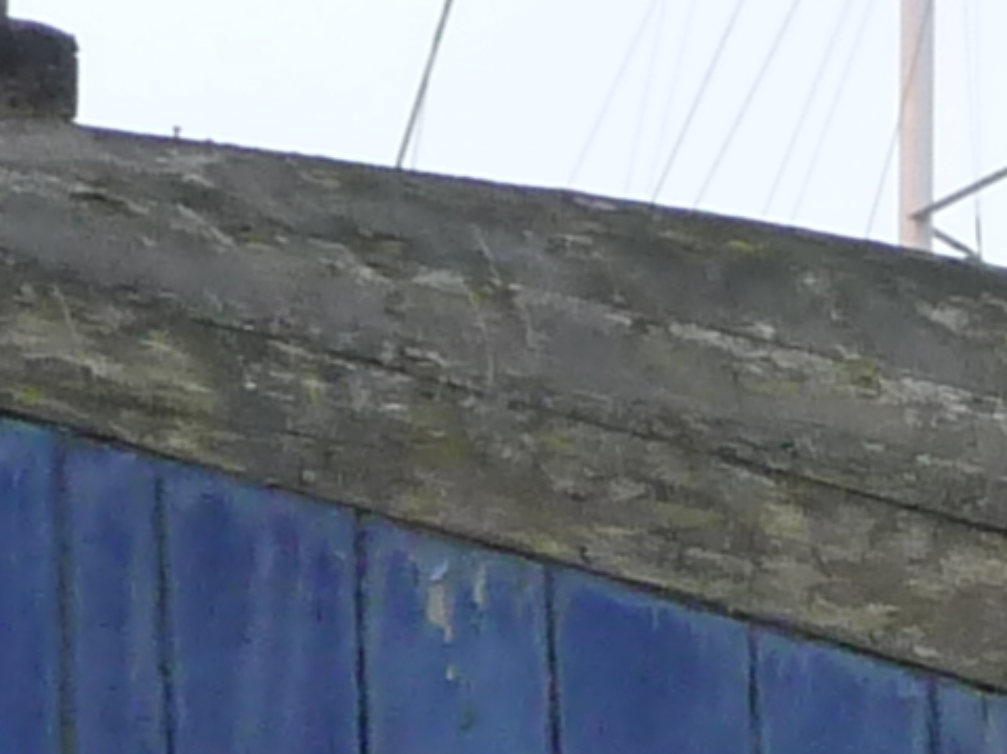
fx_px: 6718
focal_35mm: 231
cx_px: 1200
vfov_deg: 6.2
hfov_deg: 8.5
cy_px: 1737
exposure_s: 1/30
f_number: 3.5
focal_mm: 5.3
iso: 250
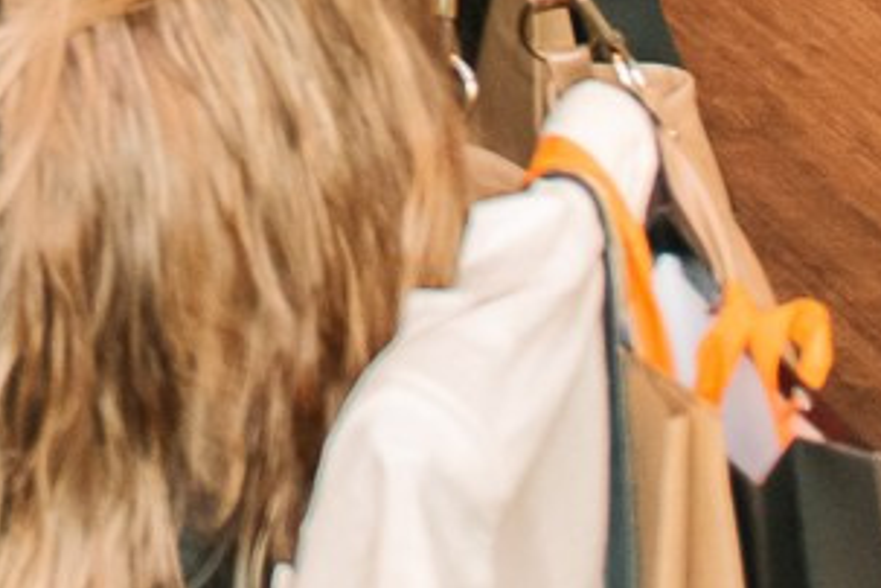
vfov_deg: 7.1
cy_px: -1347
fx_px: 4062
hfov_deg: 11.5
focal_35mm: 166
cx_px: -725
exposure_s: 1/160
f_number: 2.8
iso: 2500
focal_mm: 24
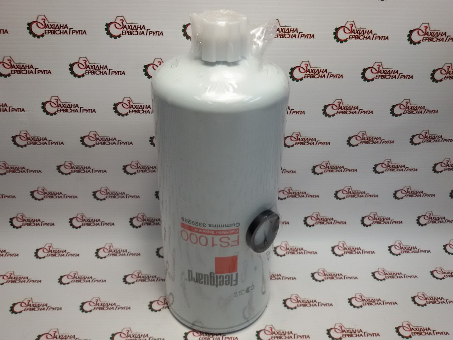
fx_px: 406
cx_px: 226
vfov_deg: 45.4
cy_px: 170
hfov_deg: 58.4
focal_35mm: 31
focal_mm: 2.93
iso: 64
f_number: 2.4
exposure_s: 1/100
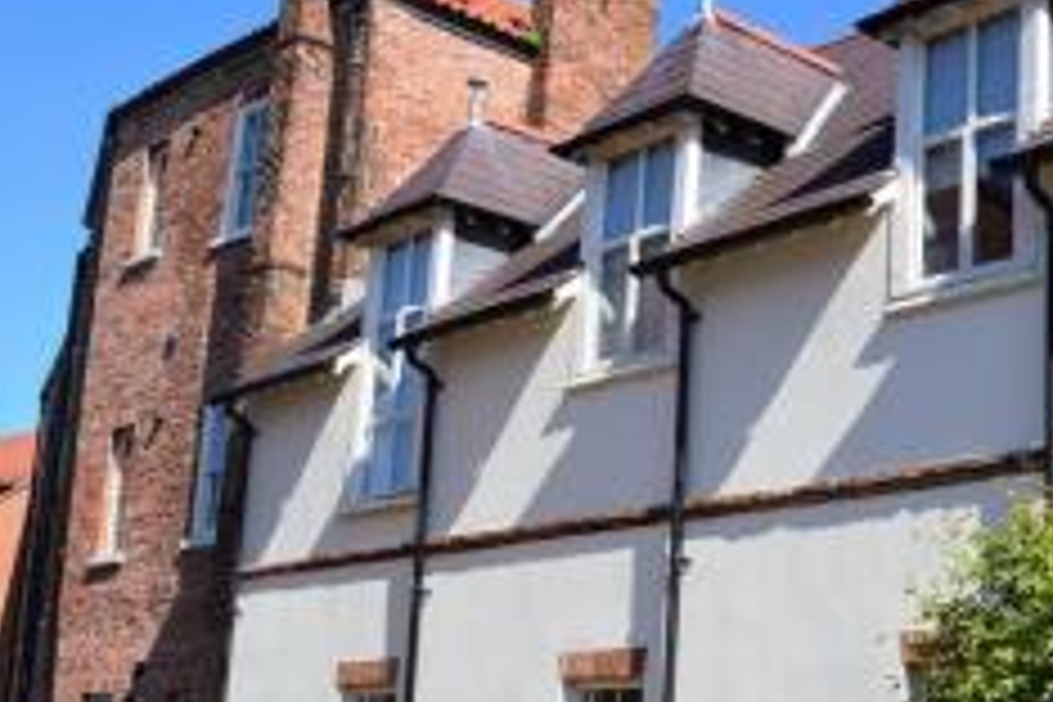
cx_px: 891
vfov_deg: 24.5
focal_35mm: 55
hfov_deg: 34.7
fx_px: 1609
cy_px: 470
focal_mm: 18
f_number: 11
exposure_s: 1/500
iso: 400
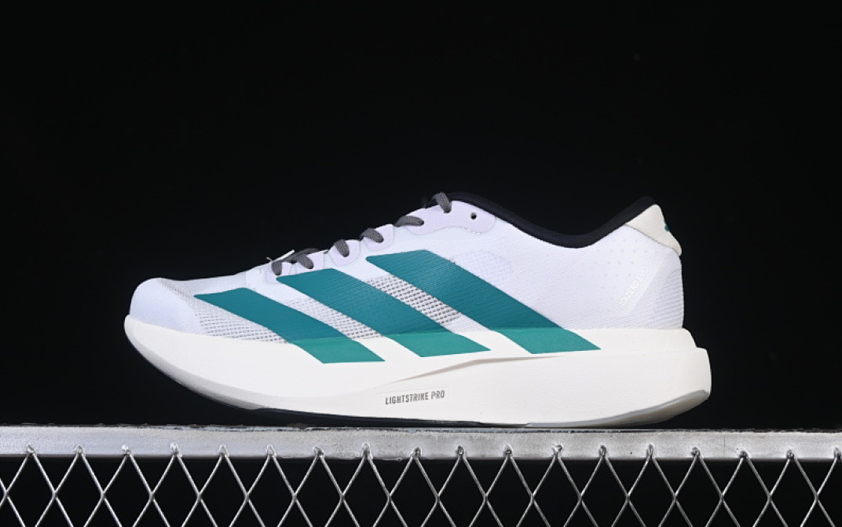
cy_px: 252
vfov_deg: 16.9
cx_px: 419
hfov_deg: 26.8
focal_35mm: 77
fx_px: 1767
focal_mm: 50
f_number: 8
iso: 160
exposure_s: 1/100
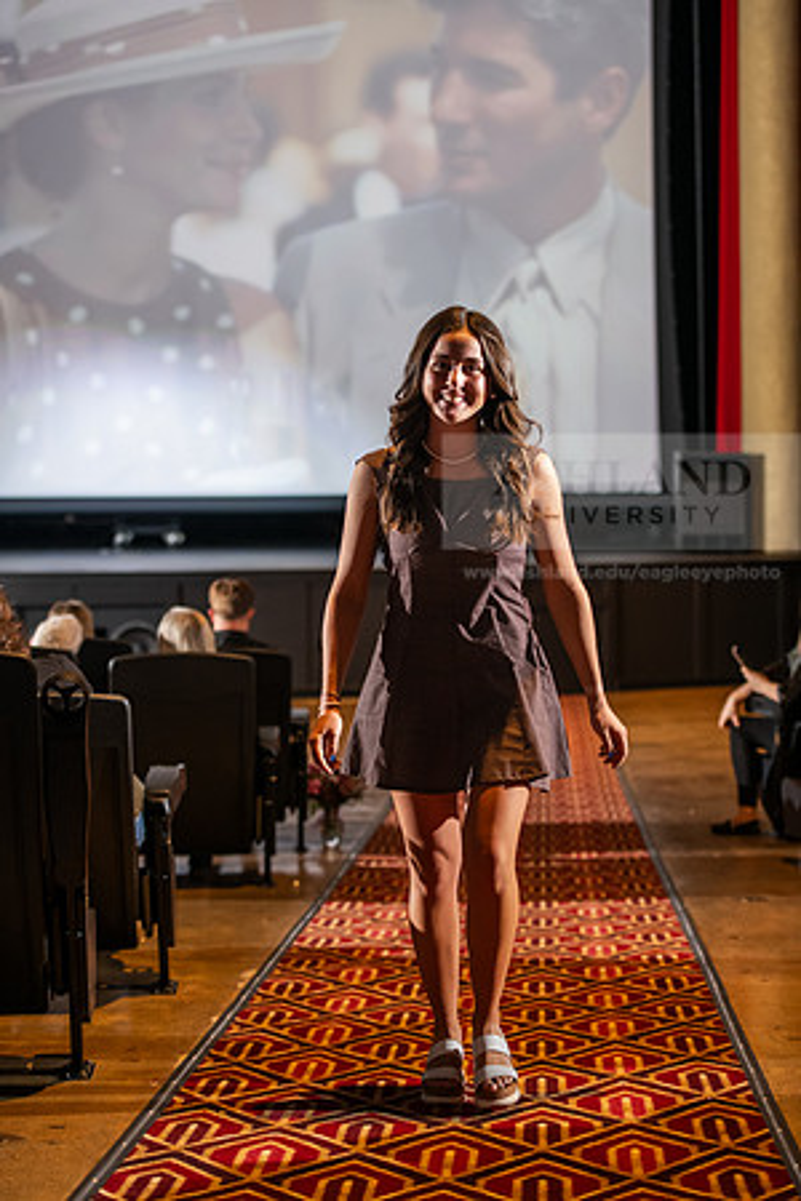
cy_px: 600
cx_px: 400
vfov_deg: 28.8
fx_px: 2336
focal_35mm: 70
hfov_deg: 19.5
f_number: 3.2
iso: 2000
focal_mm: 70
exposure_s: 1/250
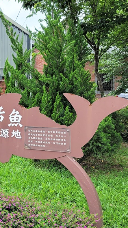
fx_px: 296
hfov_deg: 22.2
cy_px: 108
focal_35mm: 49
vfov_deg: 42.1
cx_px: -32
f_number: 1.8
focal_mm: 5.4
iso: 40
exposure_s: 1/598
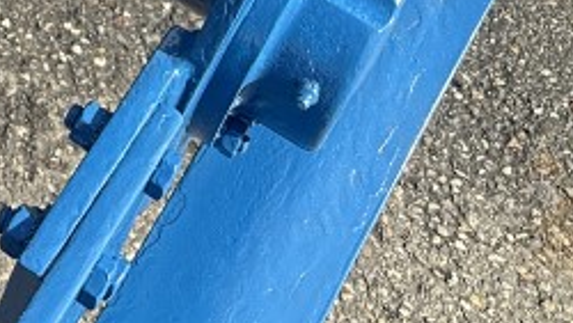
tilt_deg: -41.7
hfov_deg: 16.8
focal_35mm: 107
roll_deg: -1.3
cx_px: -433
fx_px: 1627
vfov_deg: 9.8
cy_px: -497
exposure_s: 1/1412
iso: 80
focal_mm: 6.86
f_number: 1.78
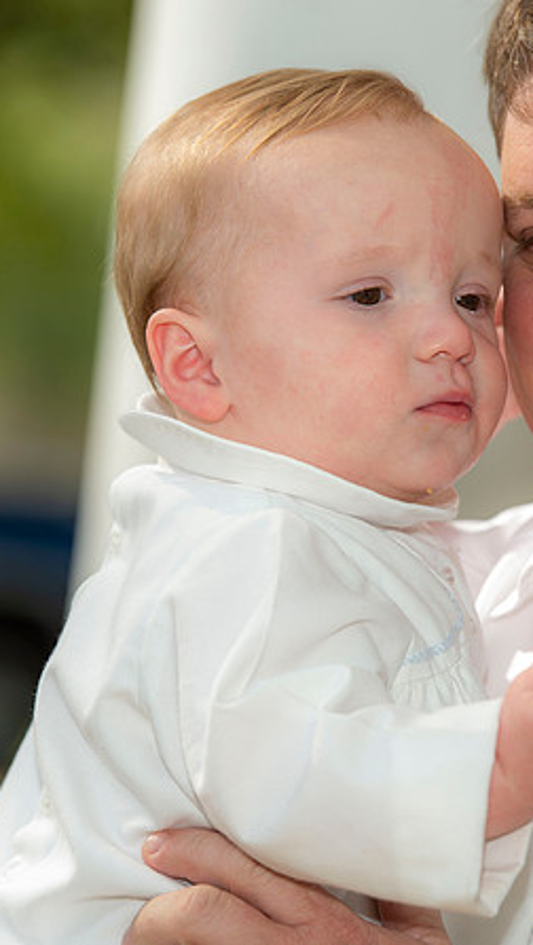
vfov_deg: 7.8
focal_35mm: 277
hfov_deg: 4.4
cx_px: 302
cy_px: 471
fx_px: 6948
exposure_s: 1/250
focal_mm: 175
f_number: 5
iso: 50
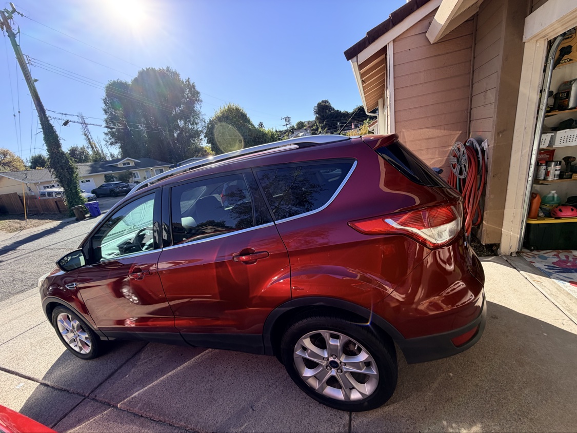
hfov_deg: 102.1
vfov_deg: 85.7
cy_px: 216
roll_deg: +9.1
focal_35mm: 14
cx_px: 288
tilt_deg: -14.8
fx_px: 233
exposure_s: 1/625
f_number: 2.2
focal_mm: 2.22
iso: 40
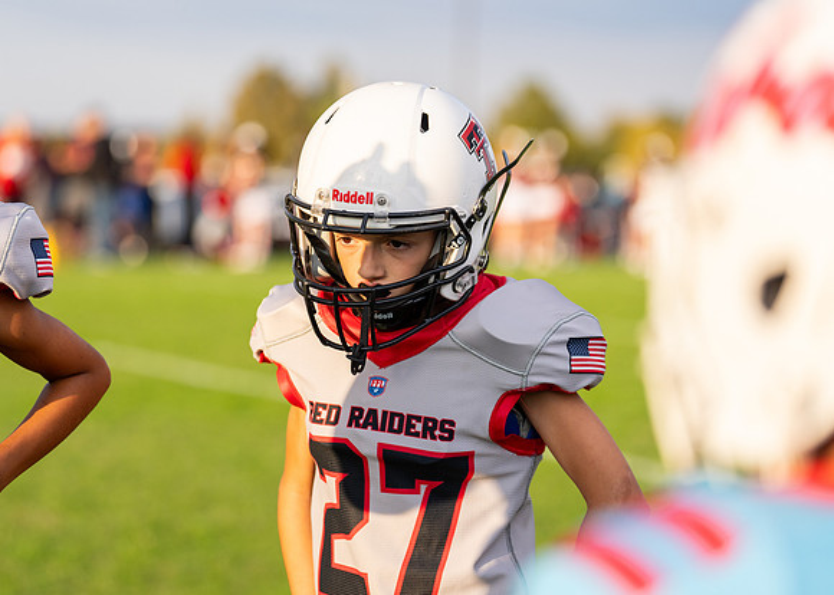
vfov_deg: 11.8
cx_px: 379
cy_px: 299
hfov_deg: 16.5
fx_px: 2871
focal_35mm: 121
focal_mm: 111
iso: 400
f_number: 2.8
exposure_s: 1/2000
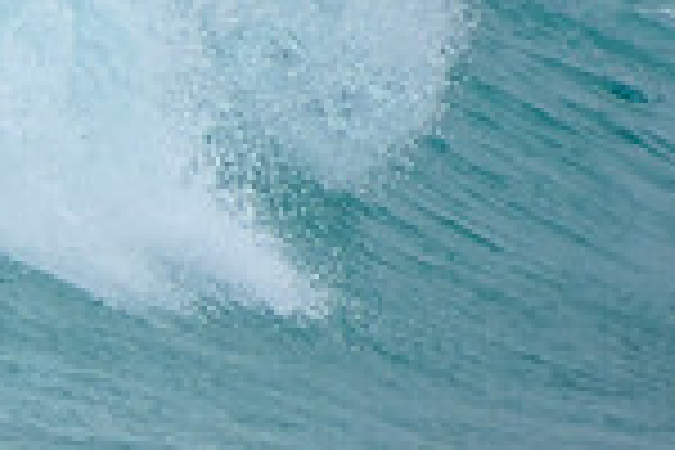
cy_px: 254
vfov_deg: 0.6
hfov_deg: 0.9
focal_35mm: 2324
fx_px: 43572
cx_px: -580
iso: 640
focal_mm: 400
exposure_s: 1/2000
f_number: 5.6
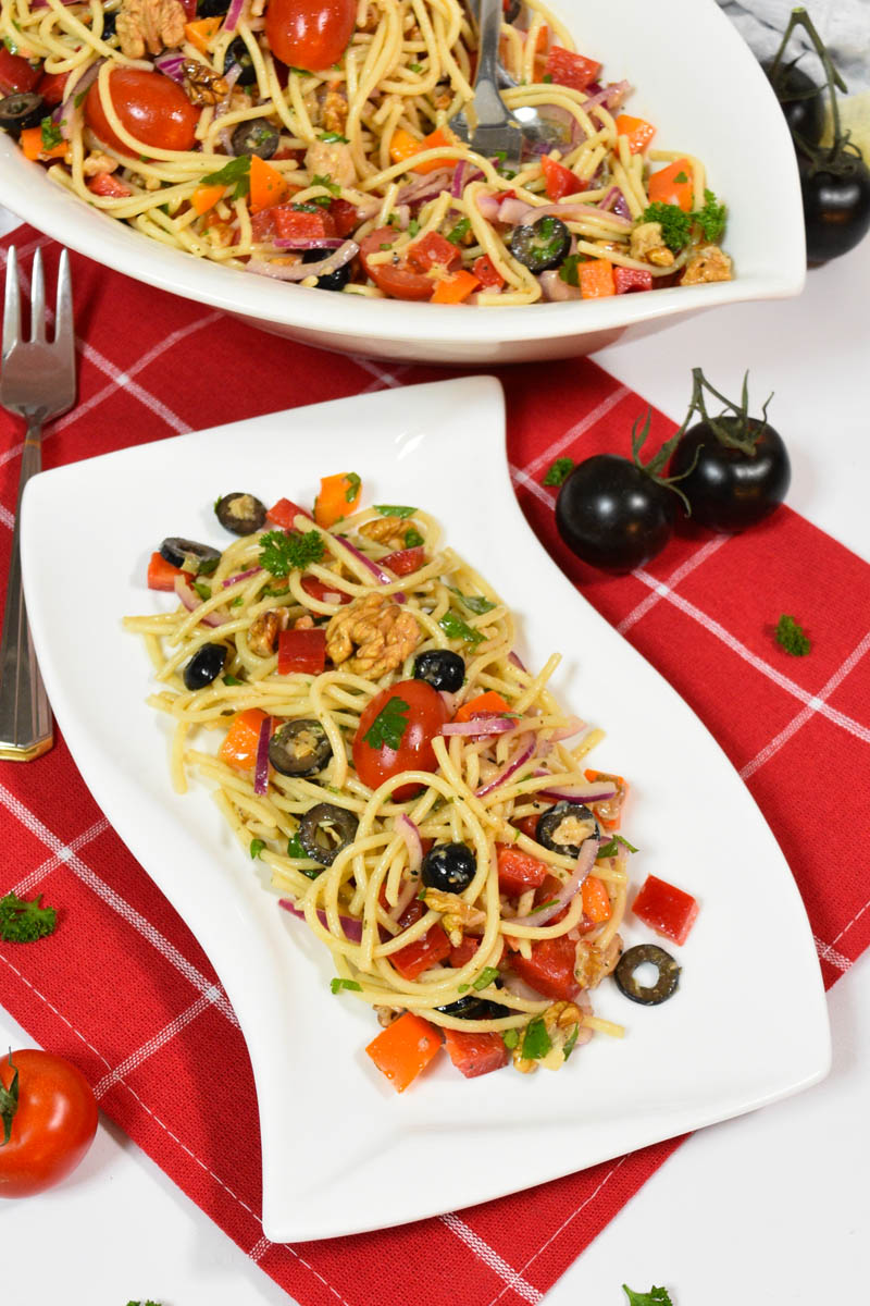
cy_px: 653
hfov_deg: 33.4
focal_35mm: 40
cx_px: 435
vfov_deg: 48.5
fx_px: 1450
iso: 1250
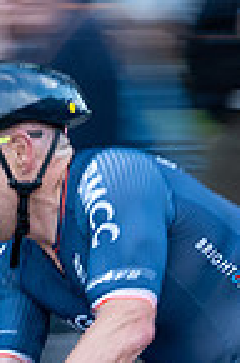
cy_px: 157
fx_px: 4491
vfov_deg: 4.6
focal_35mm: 447
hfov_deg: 3.1
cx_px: 2
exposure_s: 1/80
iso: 640
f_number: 5
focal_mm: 70
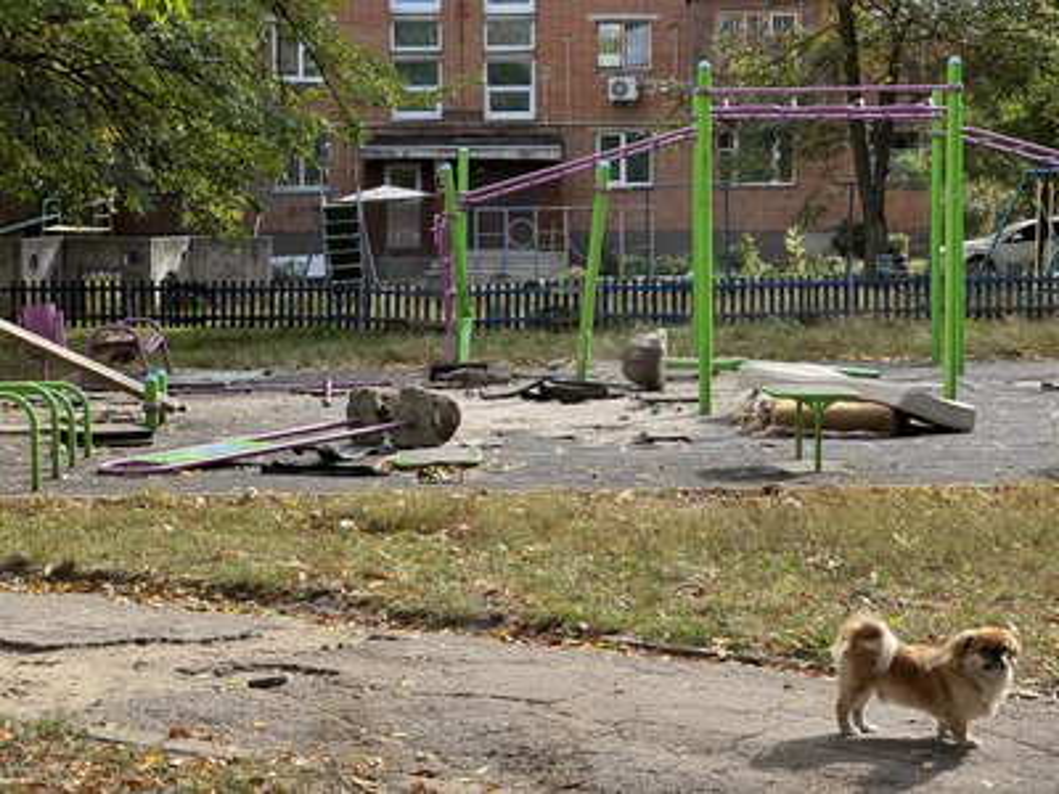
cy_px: 397
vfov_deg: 19.1
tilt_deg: -4.1
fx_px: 2356
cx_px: 530
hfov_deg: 25.3
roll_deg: -0.3
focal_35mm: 77
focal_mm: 9
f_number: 2.8
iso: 25
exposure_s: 1/191
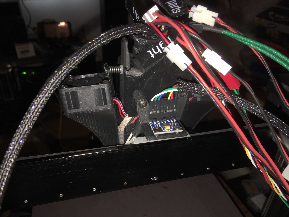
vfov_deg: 48.2
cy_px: 108
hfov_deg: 61.7
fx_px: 242
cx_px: 144
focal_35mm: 29
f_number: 2.2
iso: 25
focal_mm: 4.15
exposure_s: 1/34
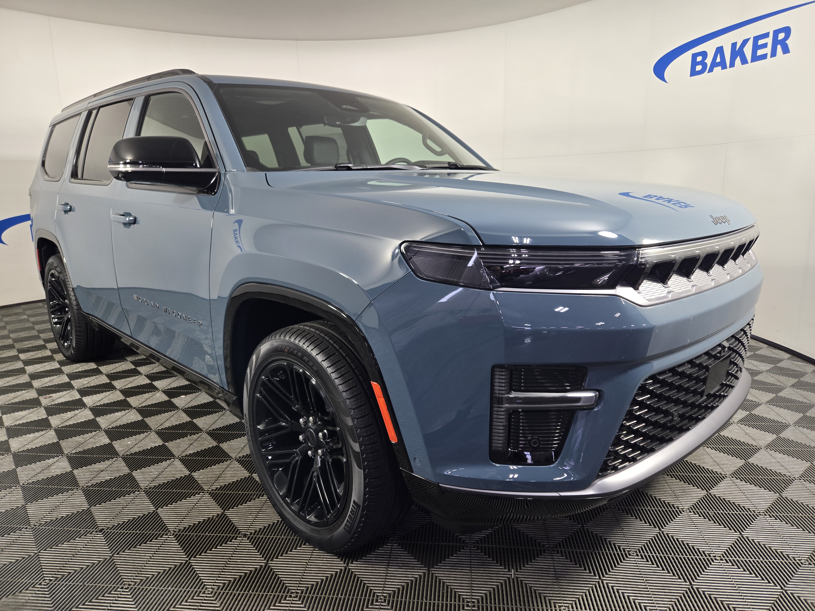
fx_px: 542
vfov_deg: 58.9
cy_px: 306
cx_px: 408
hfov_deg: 73.9
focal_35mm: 23
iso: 100
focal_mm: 5.4
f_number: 1.8
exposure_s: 1/120
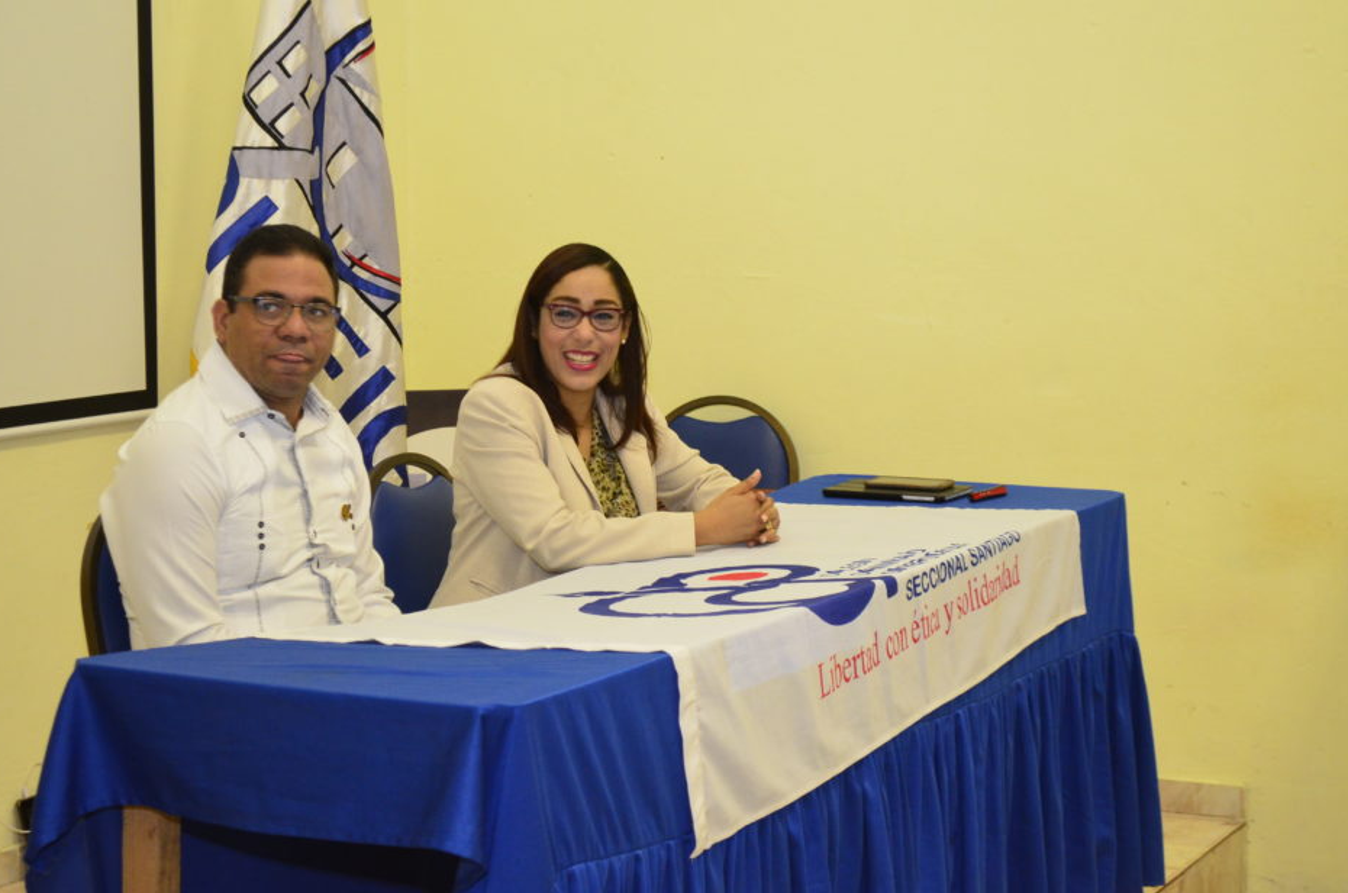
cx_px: 607
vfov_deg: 17.9
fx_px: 2840
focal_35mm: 76
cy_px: 422
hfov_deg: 26.7
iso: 2000
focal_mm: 46
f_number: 5.3
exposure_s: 1/40
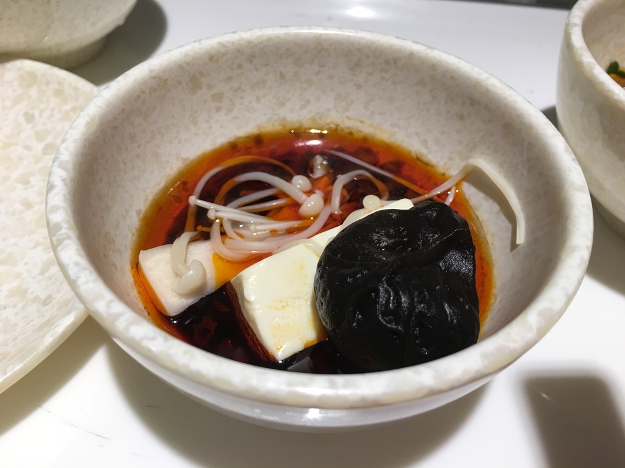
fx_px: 524
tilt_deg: -46.9
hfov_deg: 61.7
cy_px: 234
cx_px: 312
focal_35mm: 29
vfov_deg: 48.2
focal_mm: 4.15
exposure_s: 1/30
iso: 32
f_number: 2.2
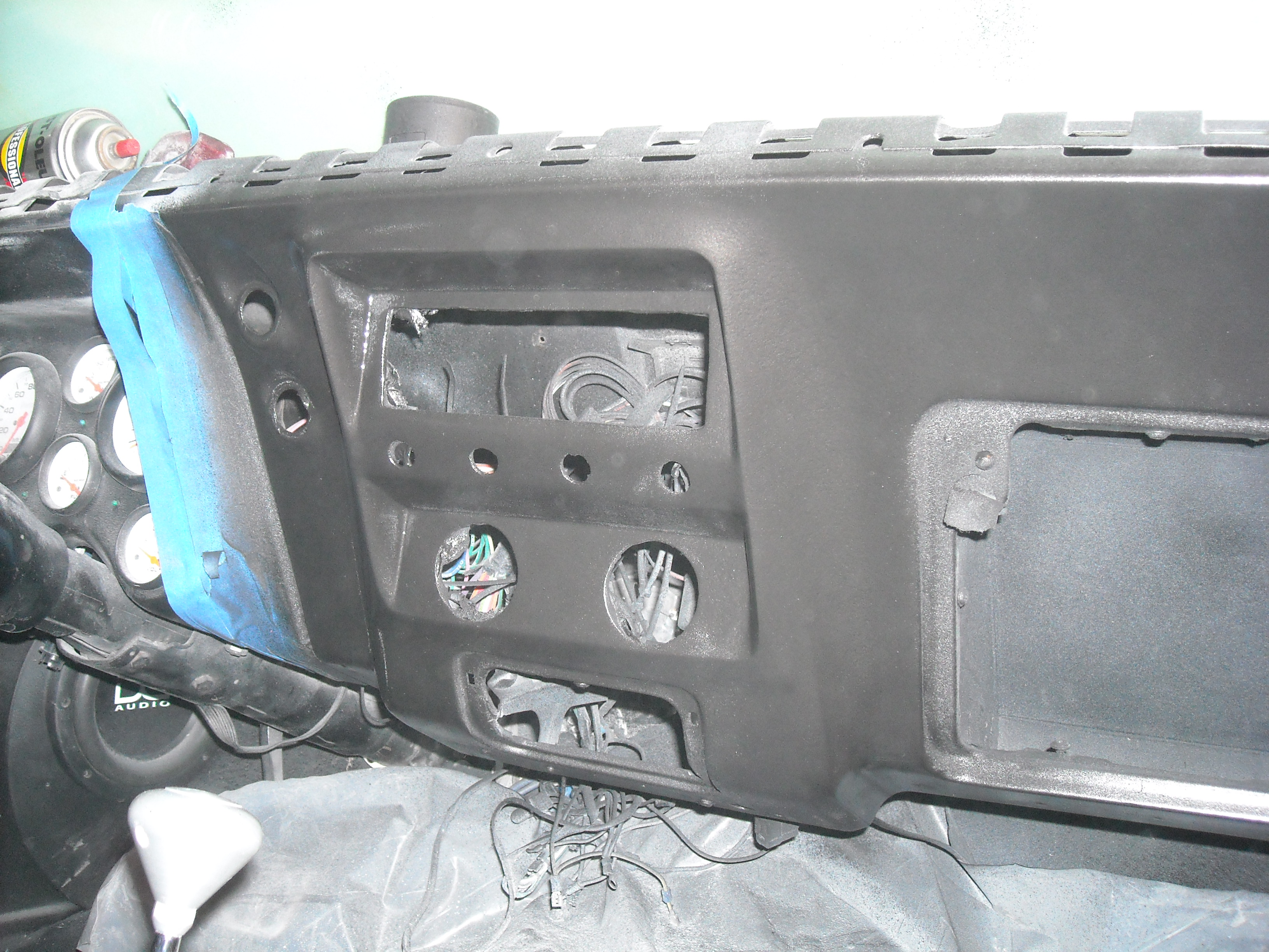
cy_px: 476
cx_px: 634
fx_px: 1283
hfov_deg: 52.6
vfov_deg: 40.7
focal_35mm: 35
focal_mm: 5.7
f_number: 2.8
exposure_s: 1/60
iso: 400
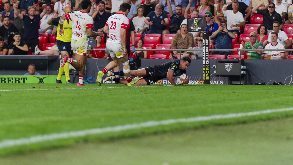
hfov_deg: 7.0
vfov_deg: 4.0
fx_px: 2385
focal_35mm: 307
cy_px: 78
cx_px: 146
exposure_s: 1/1250
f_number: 2.8
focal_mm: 195
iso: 1250
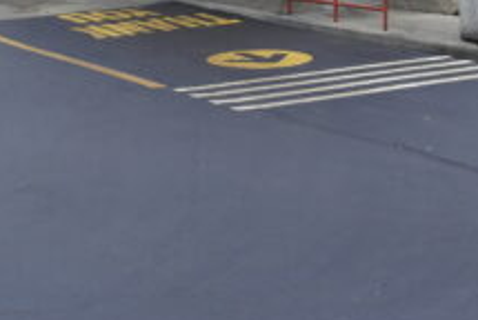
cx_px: 280
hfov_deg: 19.1
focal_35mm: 107
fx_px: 1423
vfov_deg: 12.1
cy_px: -200
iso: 100
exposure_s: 1/200
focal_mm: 20
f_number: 5
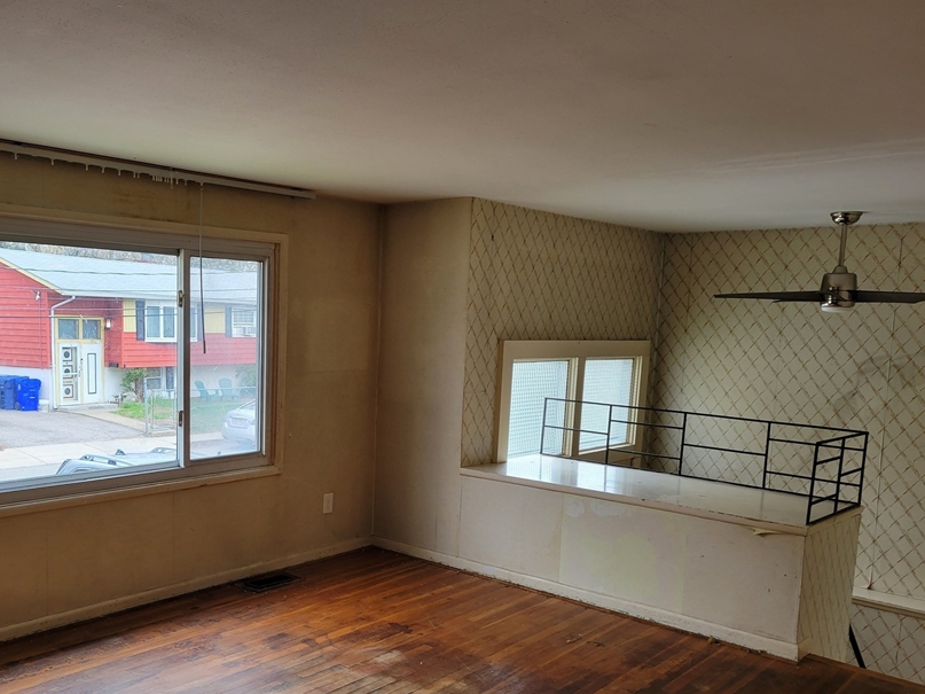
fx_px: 882
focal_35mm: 33
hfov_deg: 55.1
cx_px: 384
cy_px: 423
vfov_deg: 42.7
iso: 64
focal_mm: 5.4
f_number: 1.8
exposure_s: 1/120
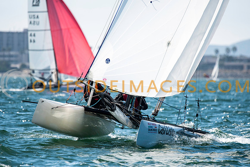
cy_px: 84
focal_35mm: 450
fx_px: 3126
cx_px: 125
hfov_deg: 4.6
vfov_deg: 3.1
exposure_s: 1/5000
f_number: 4
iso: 250
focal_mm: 300
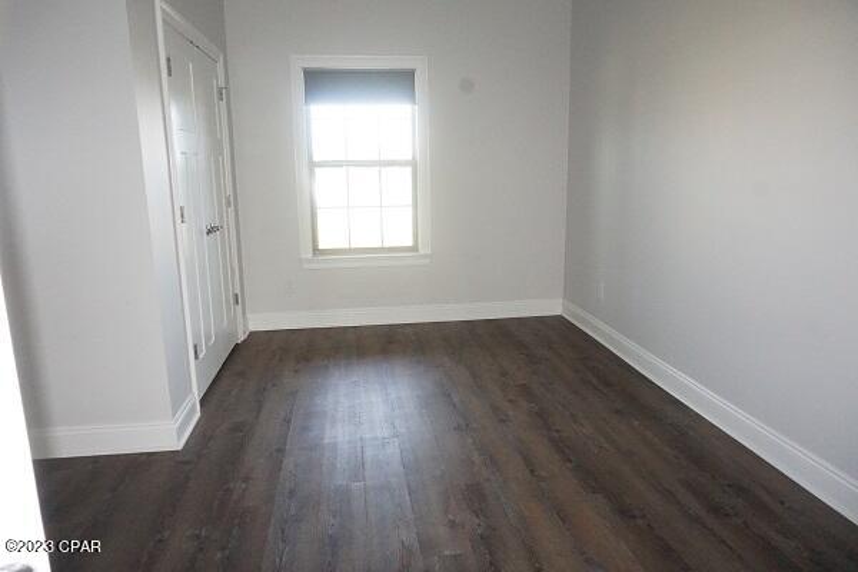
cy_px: 286
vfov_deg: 53.1
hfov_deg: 73.7
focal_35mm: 24
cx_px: 429
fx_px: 572
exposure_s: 1/160
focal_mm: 16
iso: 6400
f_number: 7.1
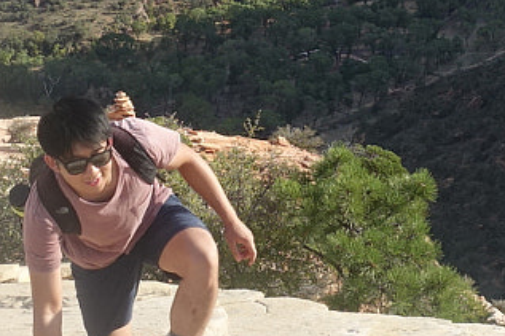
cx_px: 266
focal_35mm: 121
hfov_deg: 16.9
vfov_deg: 11.1
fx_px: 1696
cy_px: -81
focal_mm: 8.8
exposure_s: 1/60
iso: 125
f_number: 3.5
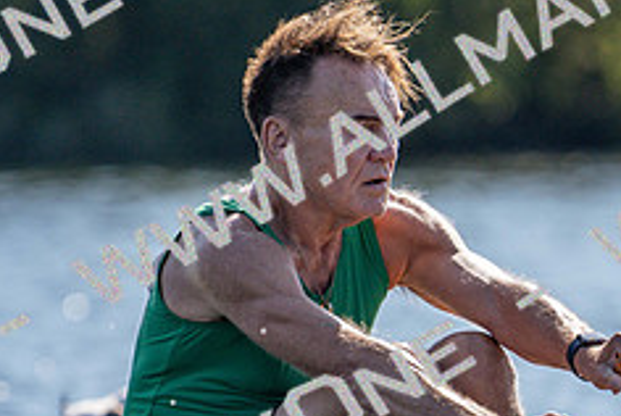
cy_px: 312
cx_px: 397
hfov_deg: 1.8
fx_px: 19793
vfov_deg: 1.2
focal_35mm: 1146
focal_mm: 467
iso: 320
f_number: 6.3
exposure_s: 1/1600
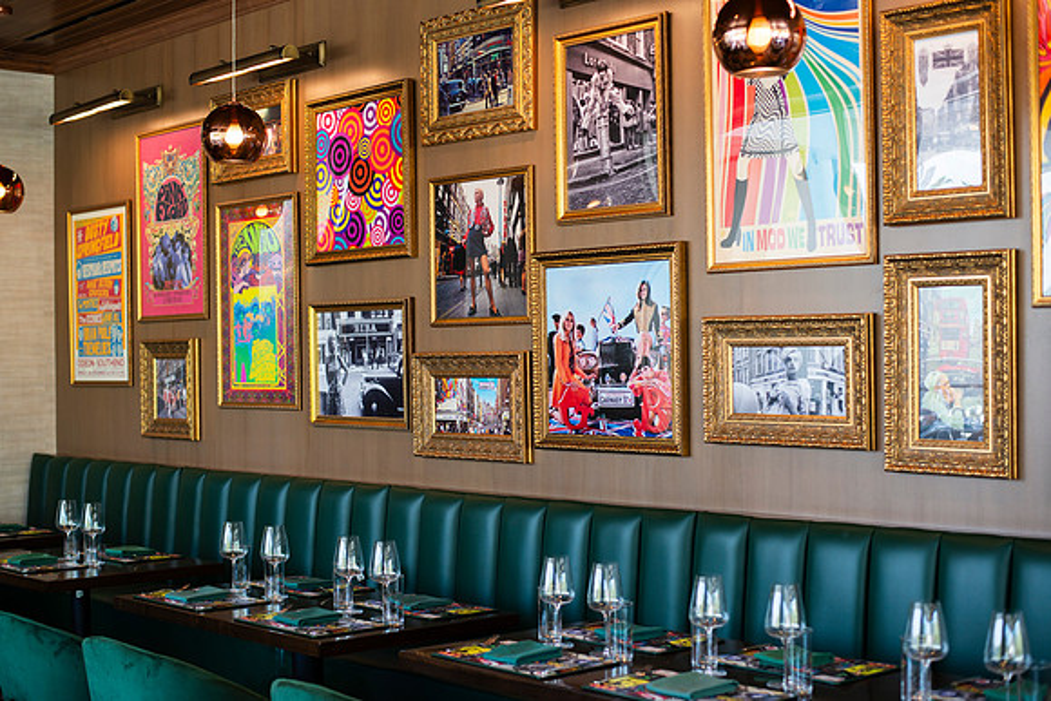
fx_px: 1485
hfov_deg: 39.0
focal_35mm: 51
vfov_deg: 26.6
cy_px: 350
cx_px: 526
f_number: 2.8
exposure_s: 1/200
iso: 320
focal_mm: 50
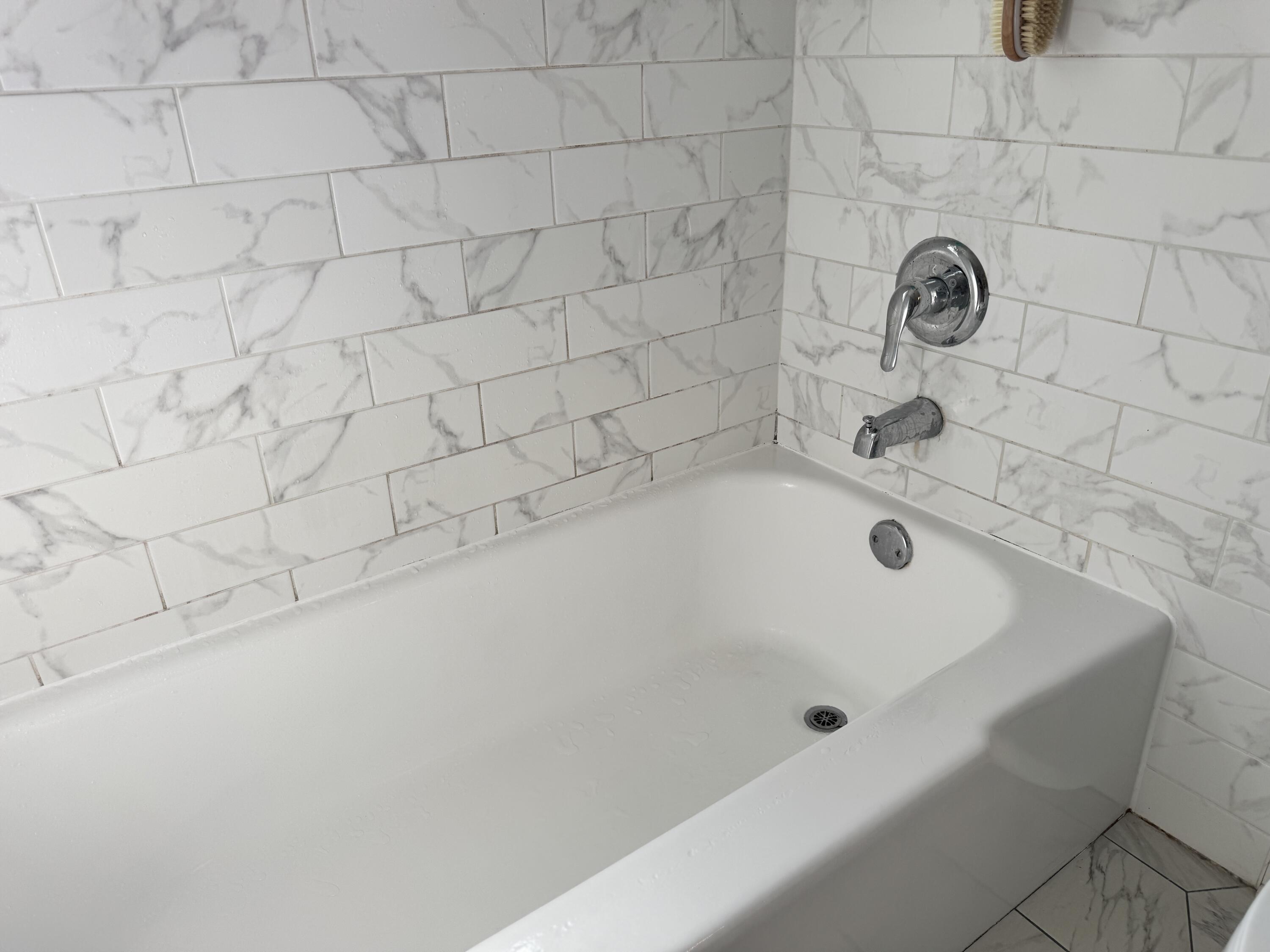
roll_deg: +1.1
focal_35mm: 24
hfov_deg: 71.6
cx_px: 635
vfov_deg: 56.8
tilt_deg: -26.2
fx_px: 881
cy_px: 476
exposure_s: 1/488
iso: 80
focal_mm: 6.76
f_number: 1.78
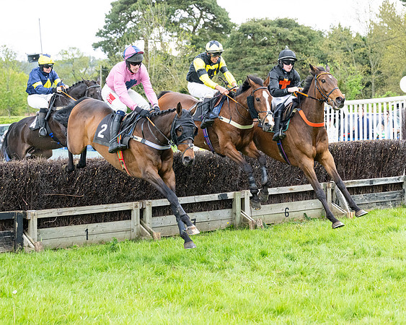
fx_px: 1192
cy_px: 168
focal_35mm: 99
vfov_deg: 15.5
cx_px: 211
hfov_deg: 19.3
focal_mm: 70
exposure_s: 1/1600
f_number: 4
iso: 1000
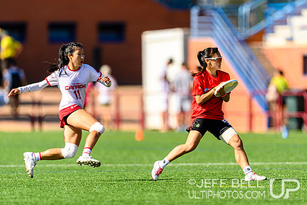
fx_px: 4502
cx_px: 179
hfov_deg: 3.9
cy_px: 106
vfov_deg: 2.6
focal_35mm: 528
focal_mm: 400
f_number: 3.2
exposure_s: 1/1250
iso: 100
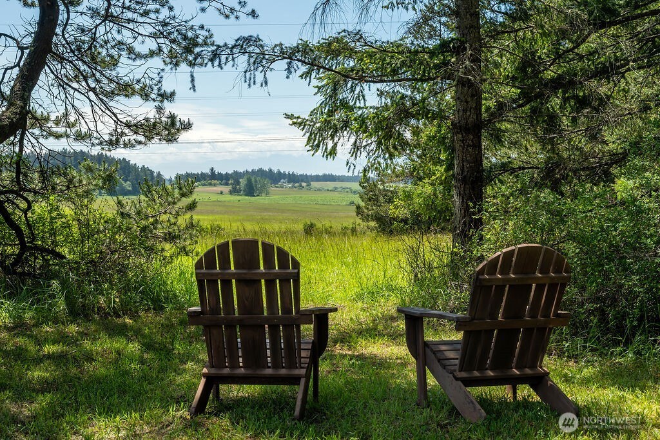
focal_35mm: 46
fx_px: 843
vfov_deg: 29.3
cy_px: 220
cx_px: 330
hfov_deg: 42.7
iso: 100
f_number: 8
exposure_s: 1/400
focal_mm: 46
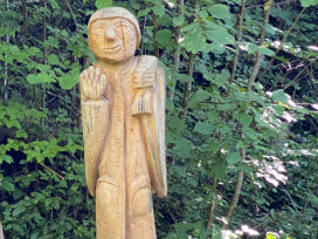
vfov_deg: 9.7
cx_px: 74
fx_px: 1406
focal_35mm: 153
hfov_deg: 12.9
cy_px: 170
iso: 250
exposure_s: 1/60
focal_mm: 6
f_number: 2
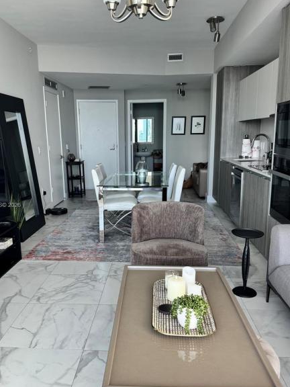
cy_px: 206
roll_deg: +1.8
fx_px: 335
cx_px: 128
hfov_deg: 46.7
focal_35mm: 30
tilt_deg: -11.8
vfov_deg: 59.9
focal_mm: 6.76
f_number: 1.78
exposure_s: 1/121
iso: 80
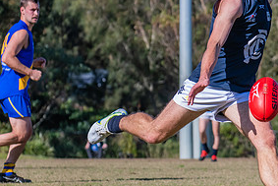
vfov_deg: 3.4
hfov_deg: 5.1
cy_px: 118
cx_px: 315
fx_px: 3114
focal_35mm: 403
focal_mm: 170
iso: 800
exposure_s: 1/2000
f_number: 8
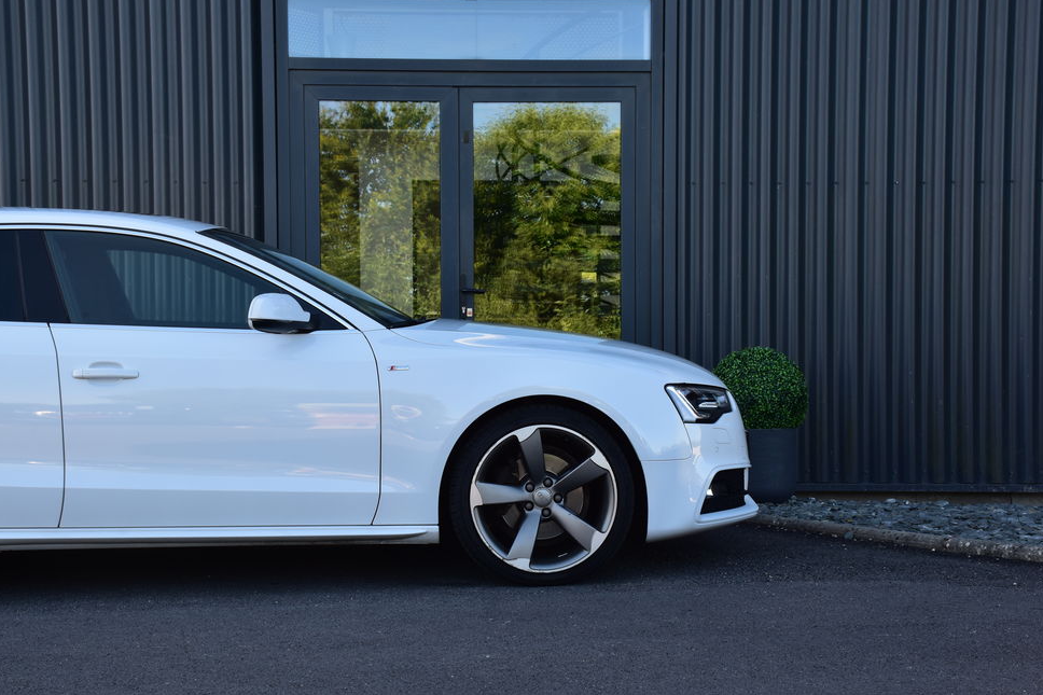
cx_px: 533
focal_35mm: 62
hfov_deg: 32.4
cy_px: 357
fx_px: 1796
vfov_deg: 21.9
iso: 400
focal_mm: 40
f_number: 9
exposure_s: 1/125
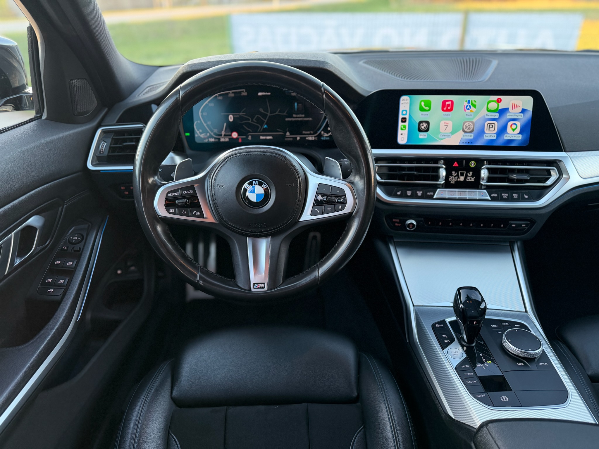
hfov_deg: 71.6
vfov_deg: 56.8
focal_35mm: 24
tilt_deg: -29.1
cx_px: 300
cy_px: 224
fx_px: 415
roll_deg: +2.0
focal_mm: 6.76
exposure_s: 1/122
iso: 250
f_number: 1.78
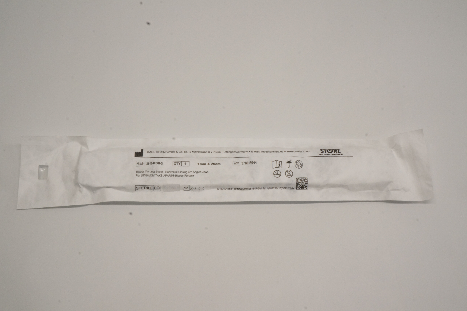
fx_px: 486
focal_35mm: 38
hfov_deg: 51.3
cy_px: 156
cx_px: 234
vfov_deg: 35.4
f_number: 25
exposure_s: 1/20
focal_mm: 25
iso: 800
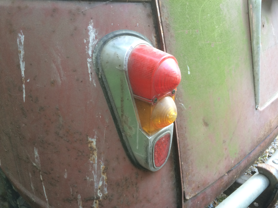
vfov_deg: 48.2
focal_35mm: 29
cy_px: 104
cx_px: 139
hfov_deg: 61.7
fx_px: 233
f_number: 2.2
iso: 100
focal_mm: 4.15
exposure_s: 1/33
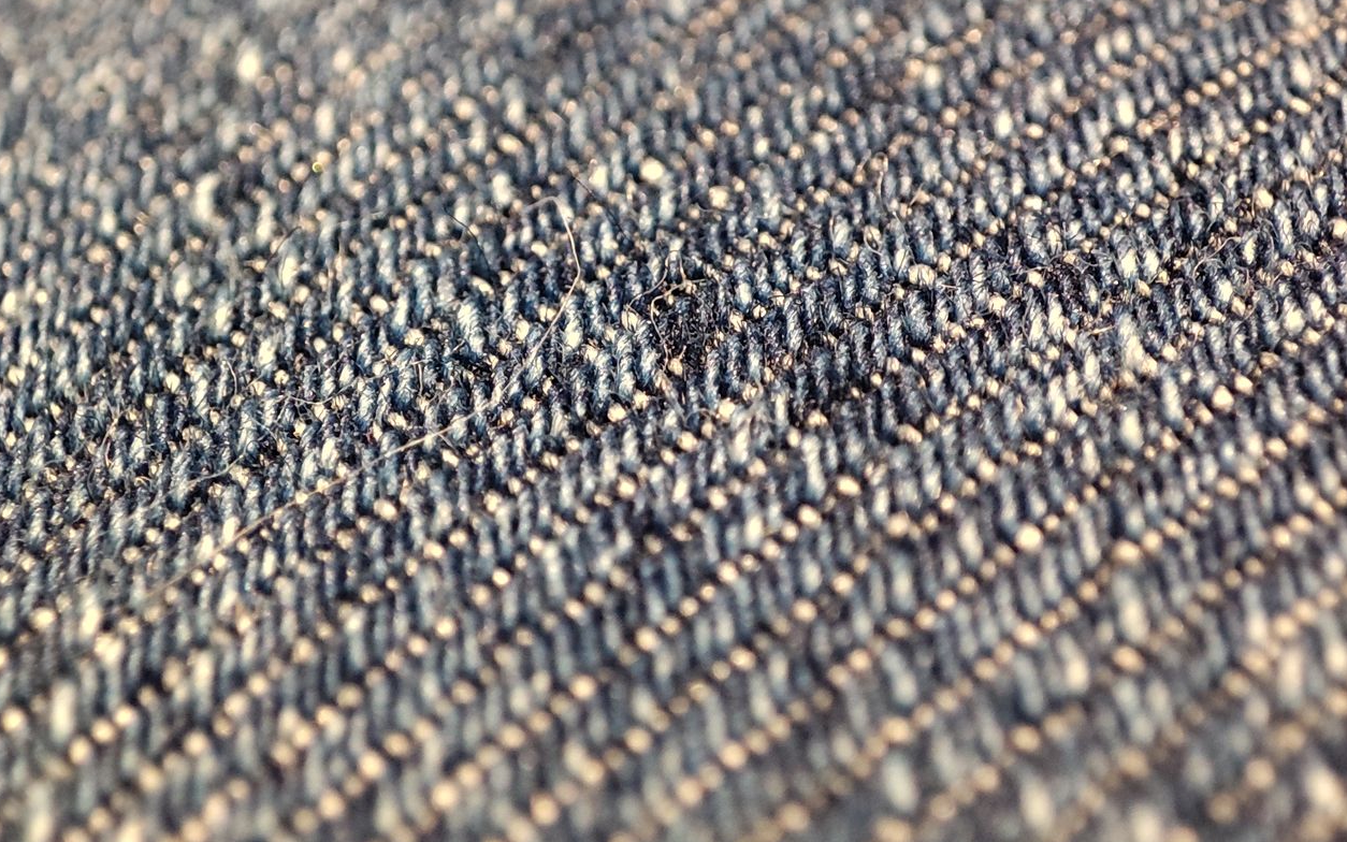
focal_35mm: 53
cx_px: 682
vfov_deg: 24.4
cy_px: 404
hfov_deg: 38.2
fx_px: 1946
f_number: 2.4
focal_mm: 4.1
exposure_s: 1/30
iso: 429
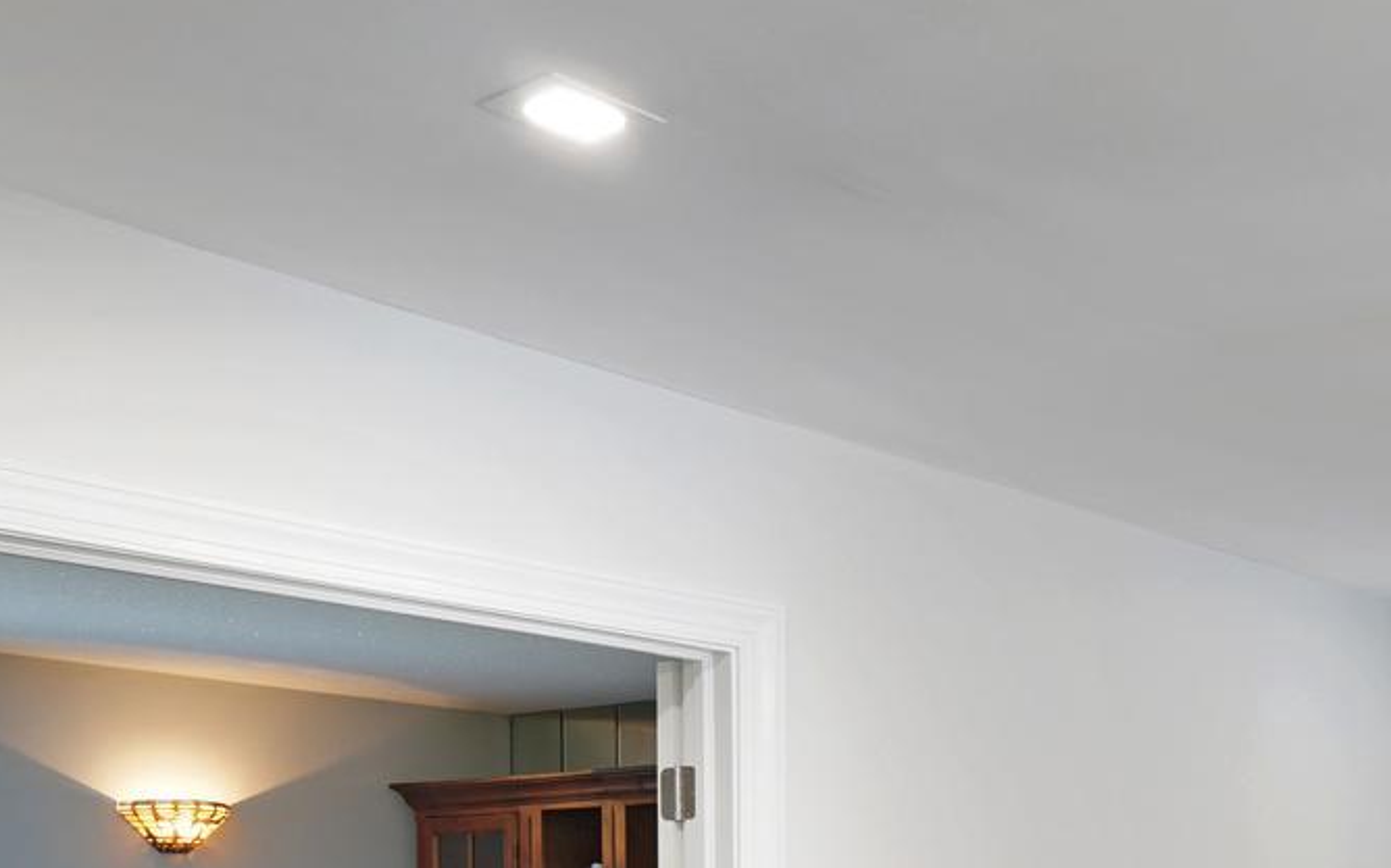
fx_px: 1895
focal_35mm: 50
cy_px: 944
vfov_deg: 24.2
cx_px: 1524
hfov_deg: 34.8
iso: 100
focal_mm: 16
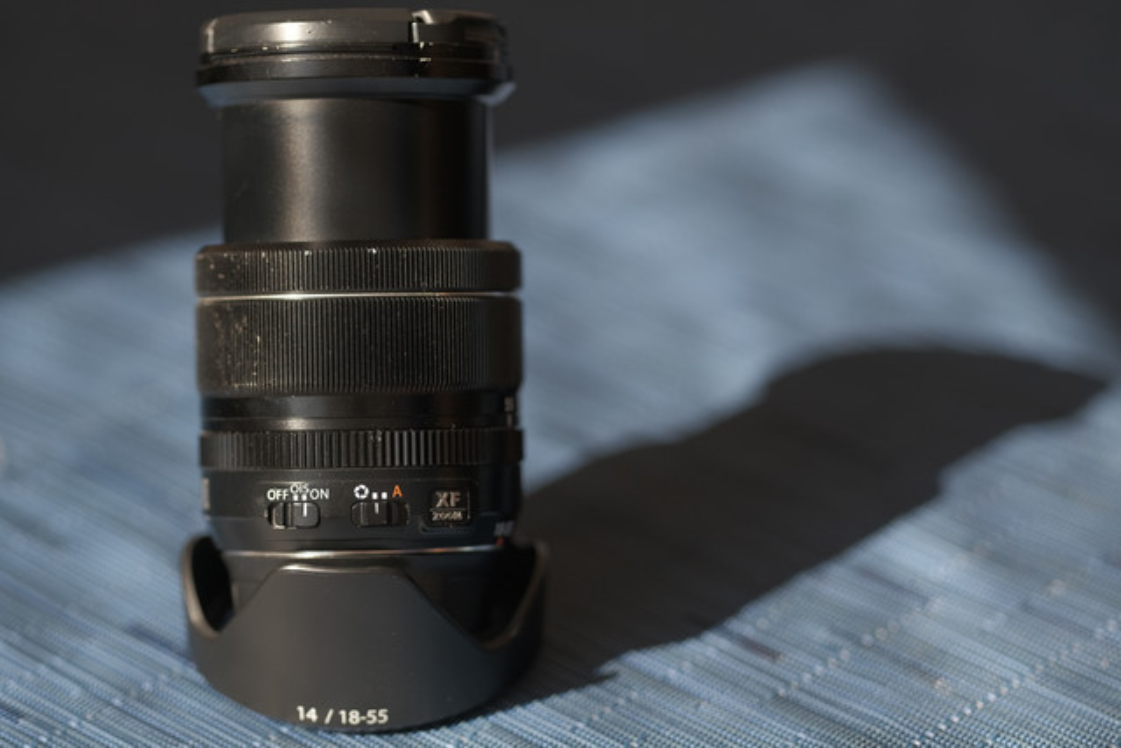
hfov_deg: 15.2
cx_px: 560
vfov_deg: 10.2
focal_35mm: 135
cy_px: 374
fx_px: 4204
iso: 160
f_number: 2
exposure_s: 1/550
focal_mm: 90
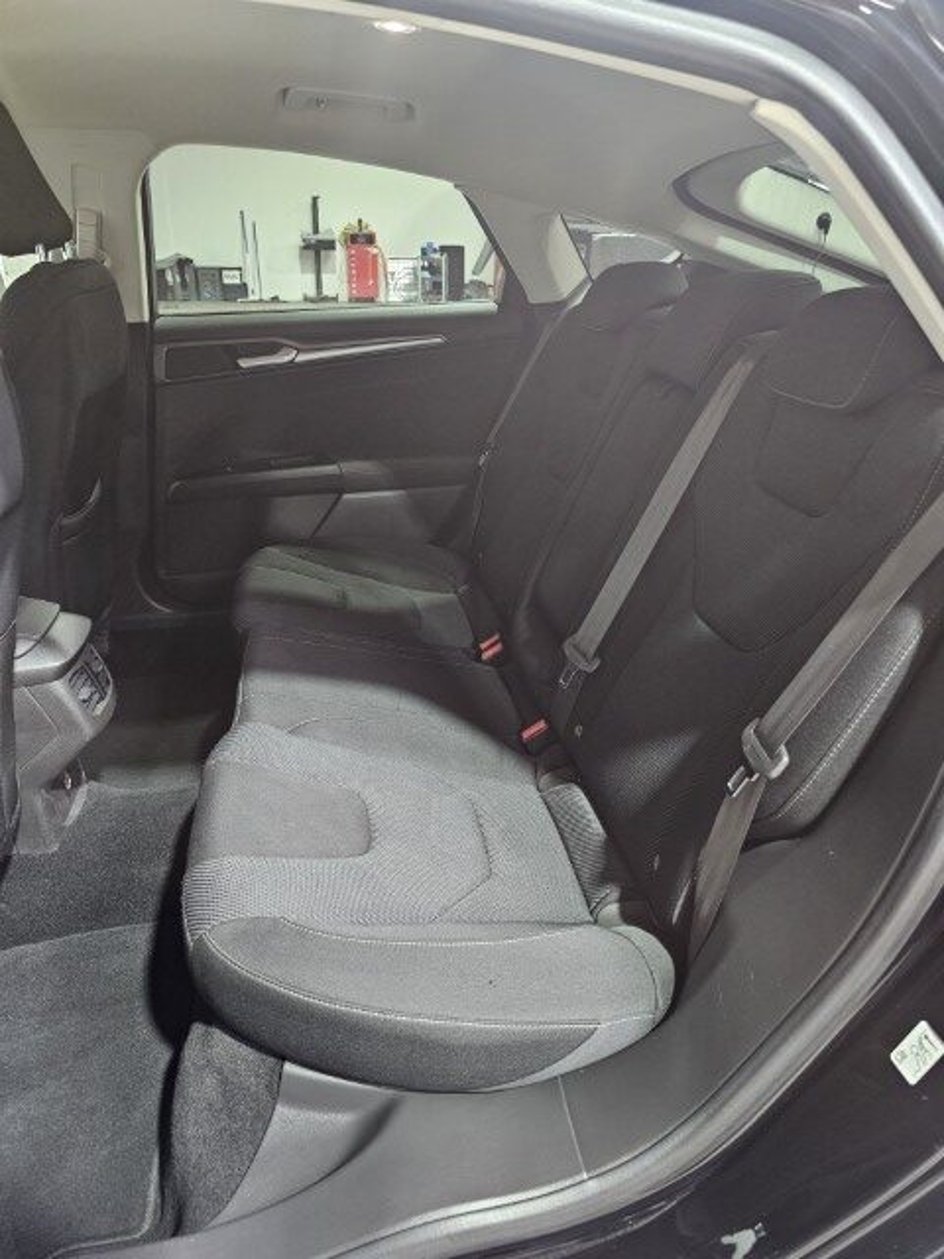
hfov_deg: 58.9
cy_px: 630
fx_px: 836
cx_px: 472
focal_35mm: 23
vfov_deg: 73.9
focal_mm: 6.3
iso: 640
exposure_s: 1/50
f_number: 1.7
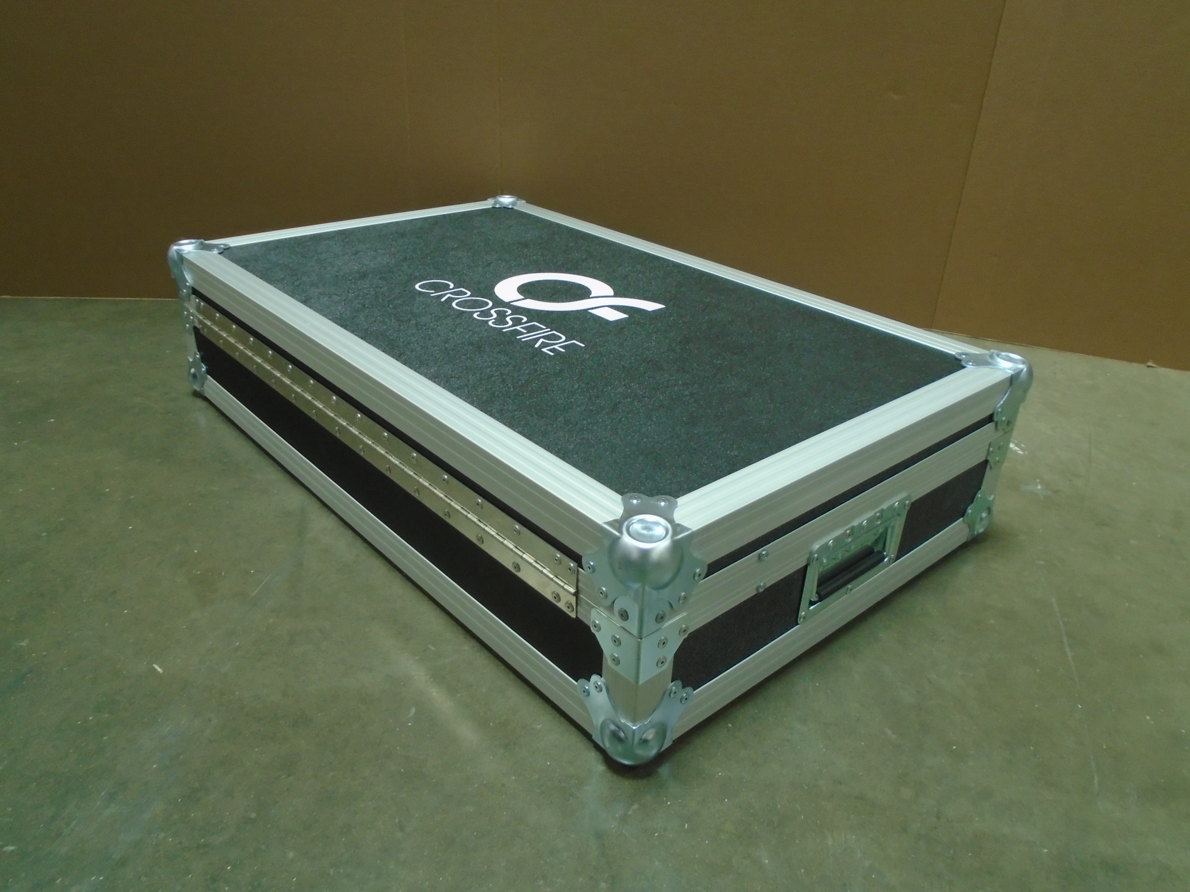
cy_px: 446
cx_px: 595
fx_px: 894
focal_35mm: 26
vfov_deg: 53.1
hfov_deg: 67.3
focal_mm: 4.6
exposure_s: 1/30
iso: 200
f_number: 3.2
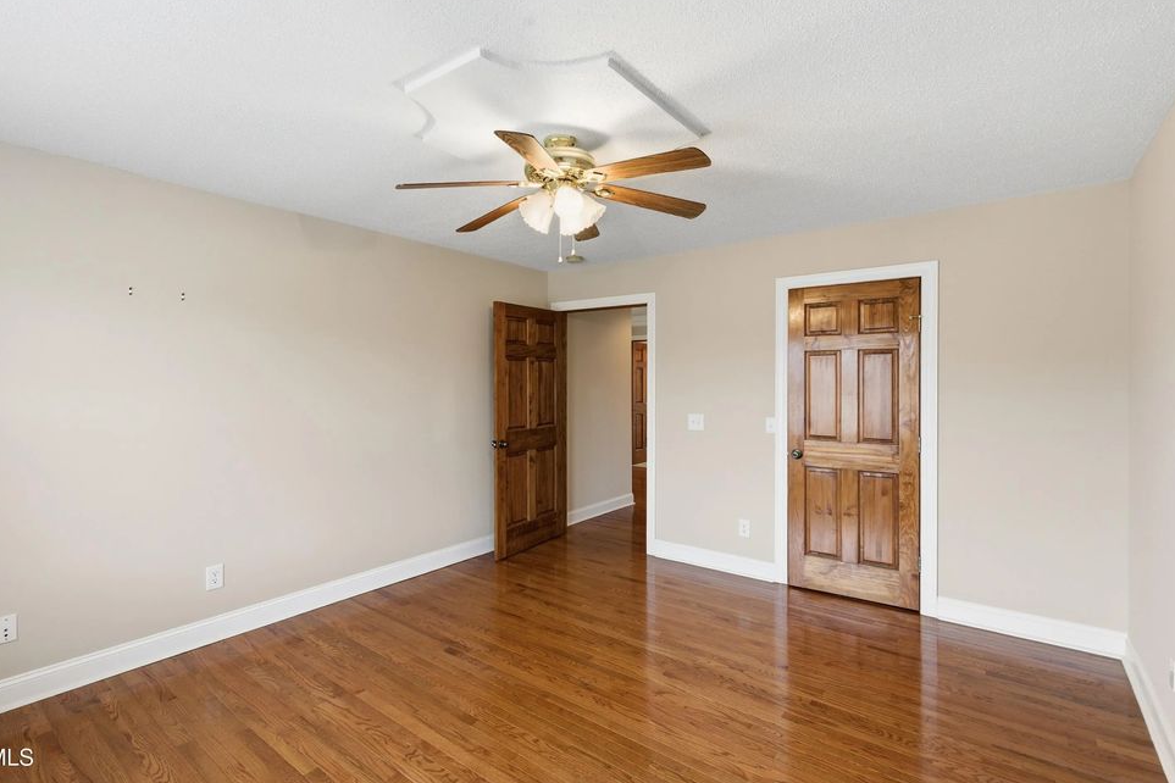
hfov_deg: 93.2
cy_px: 379
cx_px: 558
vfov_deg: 70.4
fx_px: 555
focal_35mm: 17
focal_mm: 16
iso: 400
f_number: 8
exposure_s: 1/125
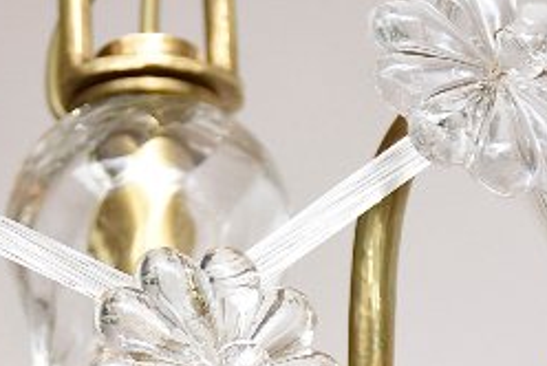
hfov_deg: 5.5
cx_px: 199
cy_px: 562
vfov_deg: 3.6
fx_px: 5735
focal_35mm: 377
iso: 640
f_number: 4.8
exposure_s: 1/80
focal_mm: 52
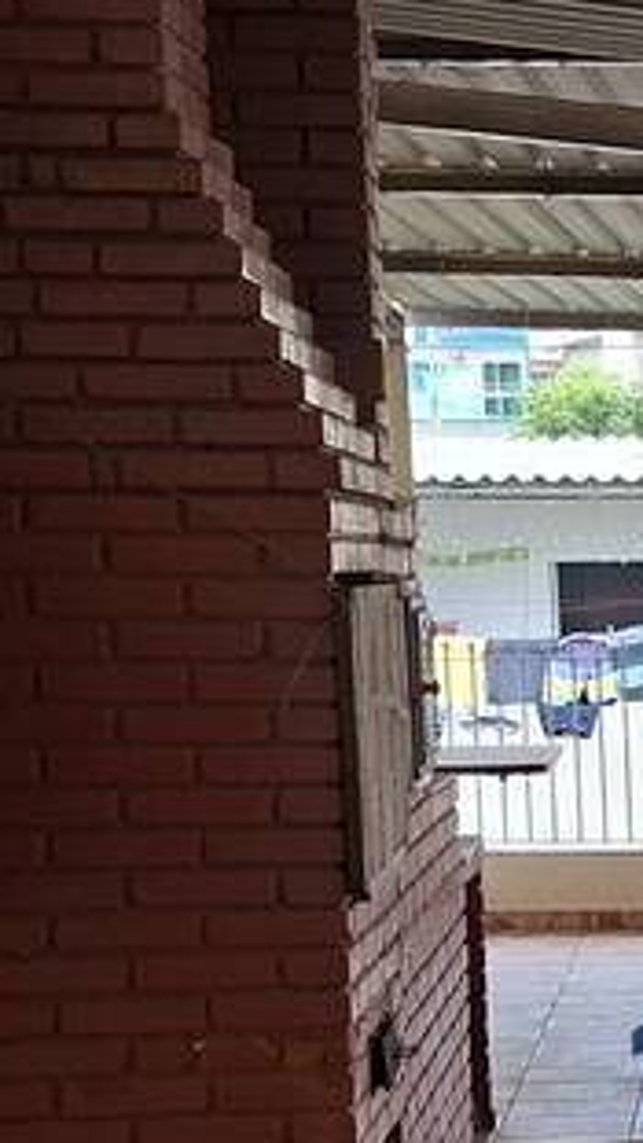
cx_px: 1205
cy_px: 1077
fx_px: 3515
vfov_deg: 18.1
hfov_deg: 9.8
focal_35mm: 116
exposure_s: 1/387
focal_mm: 5.54
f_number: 1.8
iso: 50
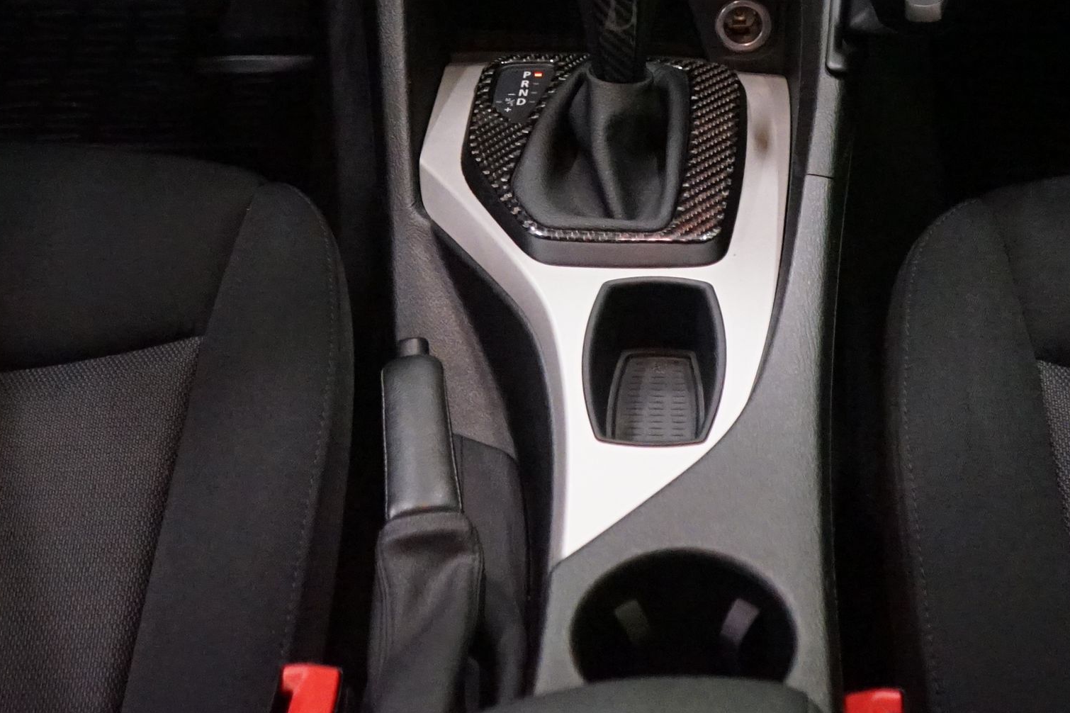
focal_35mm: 73
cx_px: 626
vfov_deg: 17.8
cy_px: -125
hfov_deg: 27.7
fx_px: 2169
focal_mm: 28
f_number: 3.5
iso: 6400
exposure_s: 1/50
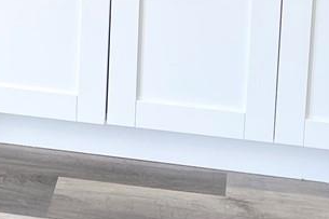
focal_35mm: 142
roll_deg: -1.6
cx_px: 23
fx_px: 1297
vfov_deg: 8.8
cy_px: -292
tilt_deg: -10.8
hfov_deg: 14.3
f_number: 1.6
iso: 40
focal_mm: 5.1
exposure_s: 1/120
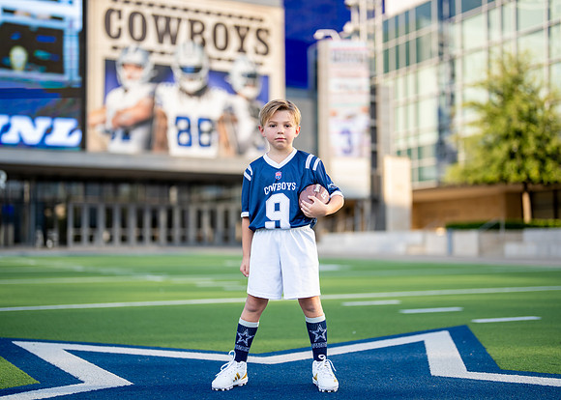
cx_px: 289
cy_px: 200
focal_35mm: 54
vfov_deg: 26.2
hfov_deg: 36.1
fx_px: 861
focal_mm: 50
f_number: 1.2
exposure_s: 1/2000
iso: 100
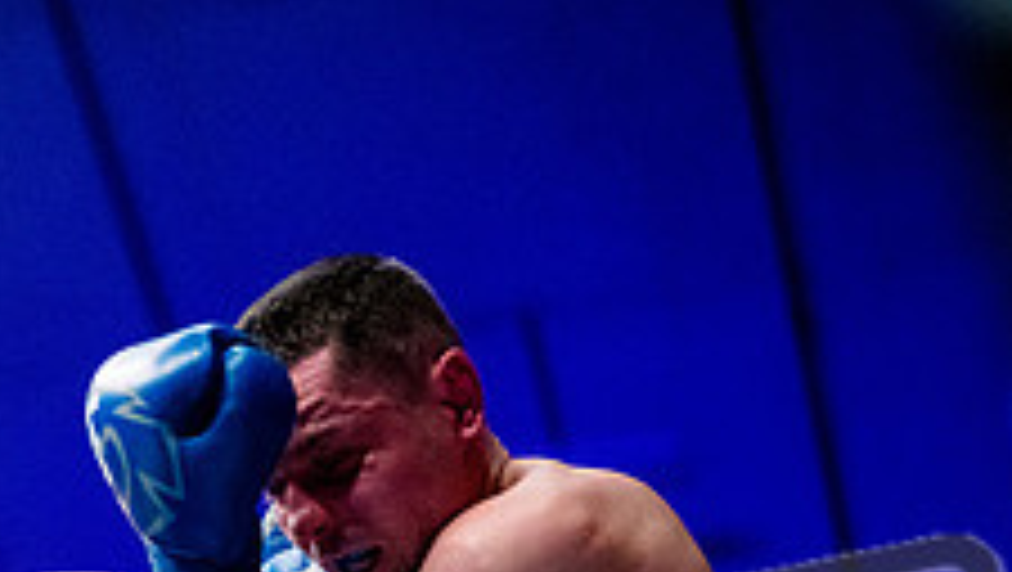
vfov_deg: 8.3
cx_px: -180
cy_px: 833
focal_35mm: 143
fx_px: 3840
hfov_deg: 14.6
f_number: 1.4
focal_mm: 50
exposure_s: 1/1600
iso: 6400
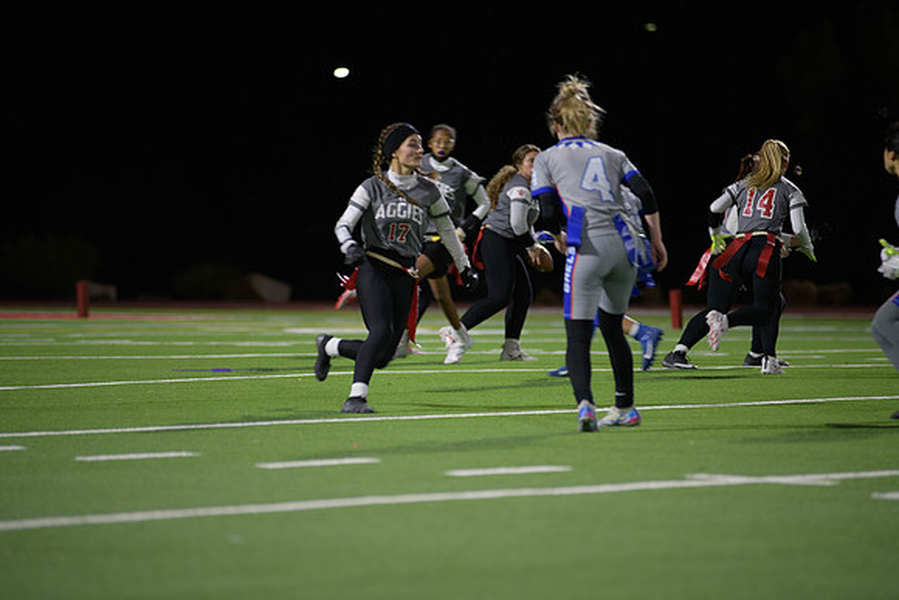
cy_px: 300
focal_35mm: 200
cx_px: 450
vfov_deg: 6.9
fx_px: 4995
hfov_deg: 10.3
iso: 900
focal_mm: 200
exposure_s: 1/200
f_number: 2.8
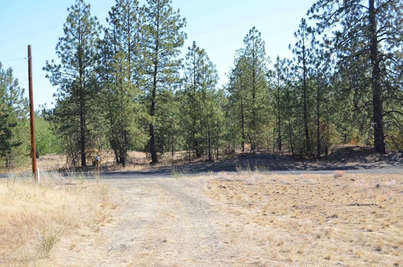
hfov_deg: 41.2
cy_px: 134
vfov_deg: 27.9
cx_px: 202
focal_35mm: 48
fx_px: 536
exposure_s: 1/250
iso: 160
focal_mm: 32
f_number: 8
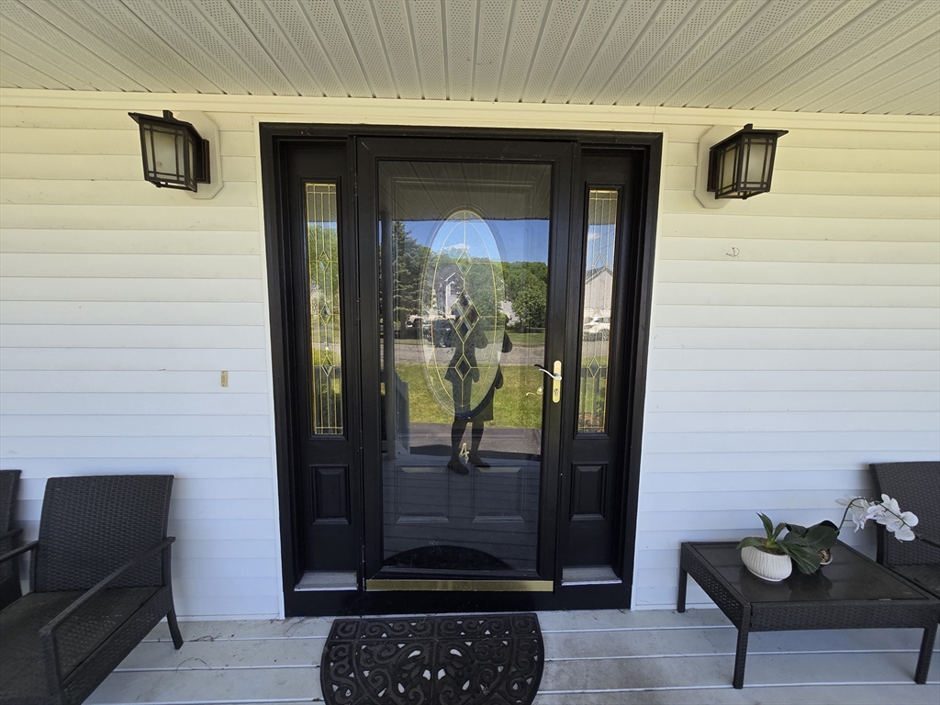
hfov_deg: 106.2
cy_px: 352
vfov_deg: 89.9
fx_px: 353
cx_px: 470
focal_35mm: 13
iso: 125
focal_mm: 2.2
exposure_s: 1/719
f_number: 2.2
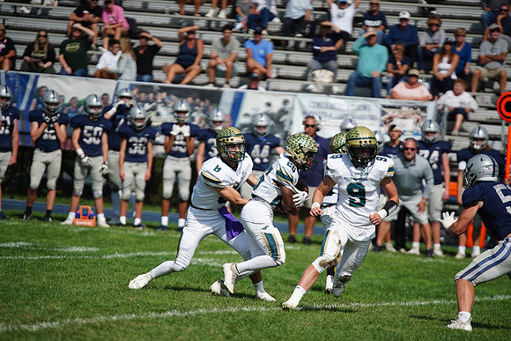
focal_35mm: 300
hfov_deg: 6.9
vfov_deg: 4.6
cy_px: 170
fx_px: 4259
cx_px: 256
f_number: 2.8
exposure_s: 1/8000
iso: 400
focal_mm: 300
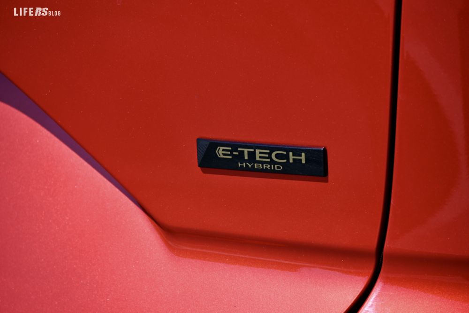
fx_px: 3223
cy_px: 156
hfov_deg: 8.3
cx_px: 234
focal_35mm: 248
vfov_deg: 5.5
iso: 100
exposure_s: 1/500
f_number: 5.6
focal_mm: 165
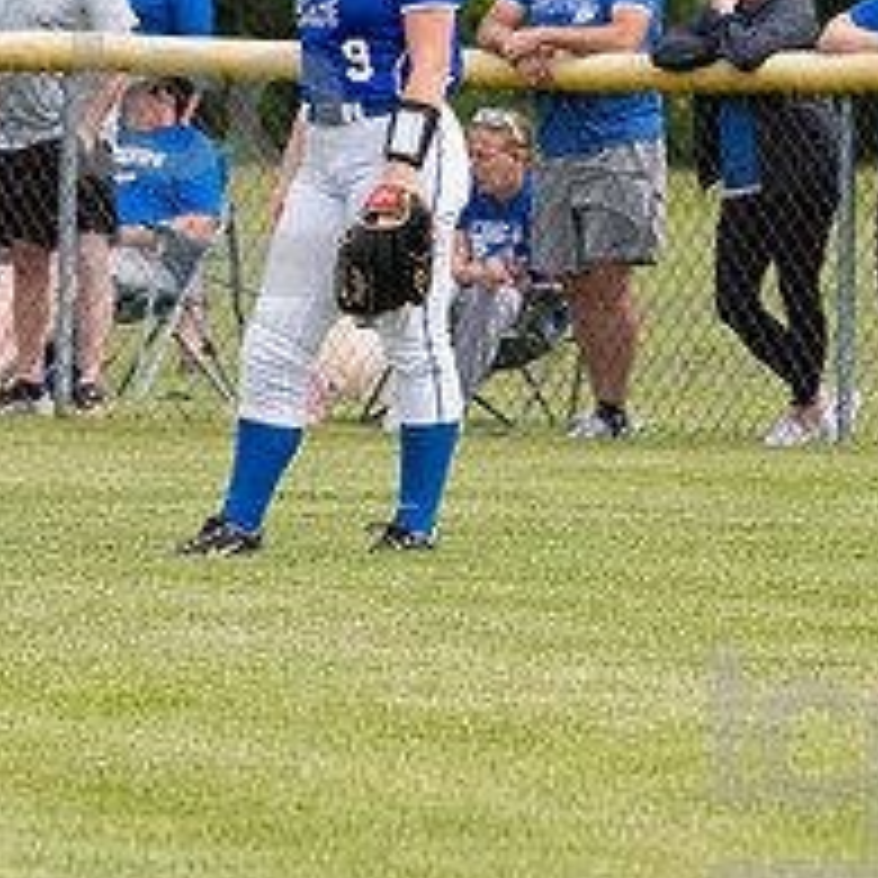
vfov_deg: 2.3
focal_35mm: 758
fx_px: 21752
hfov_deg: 2.3
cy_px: 176
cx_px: 207
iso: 320
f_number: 5.6
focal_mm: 200
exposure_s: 1/1600
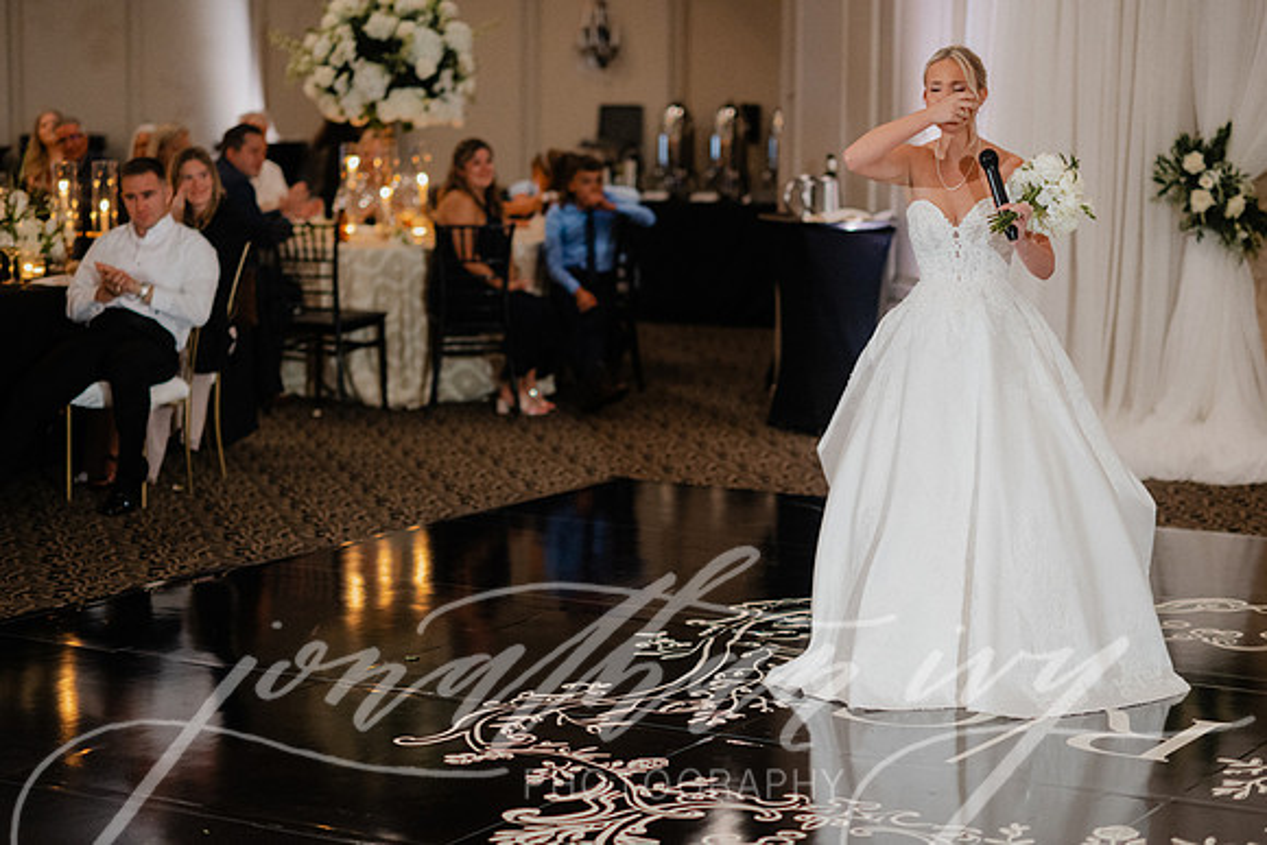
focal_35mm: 85
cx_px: 634
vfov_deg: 16.1
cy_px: 422
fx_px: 2992
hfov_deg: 23.9
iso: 2000
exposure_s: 1/160
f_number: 2
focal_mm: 85
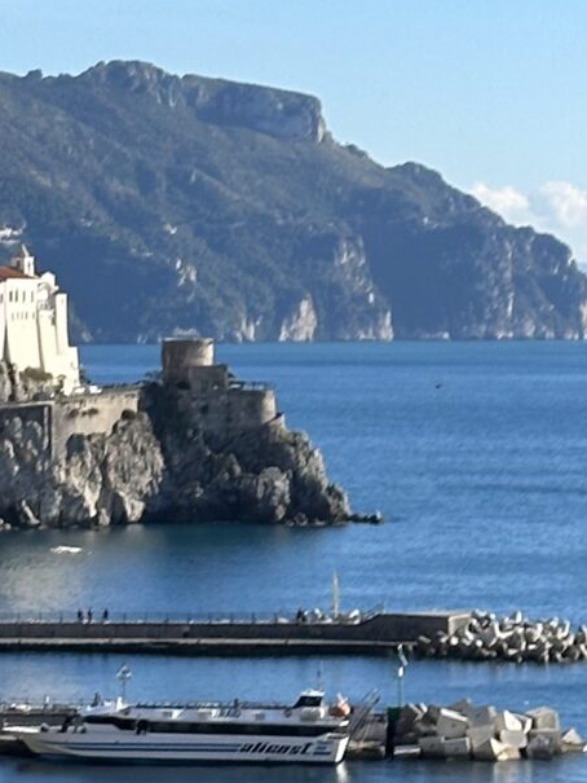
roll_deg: +0.2
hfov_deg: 7.3
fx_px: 4588
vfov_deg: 9.7
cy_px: -66
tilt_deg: +5.0
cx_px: -92
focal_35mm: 203
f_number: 1.78
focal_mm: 6.86
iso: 64
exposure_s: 1/4184
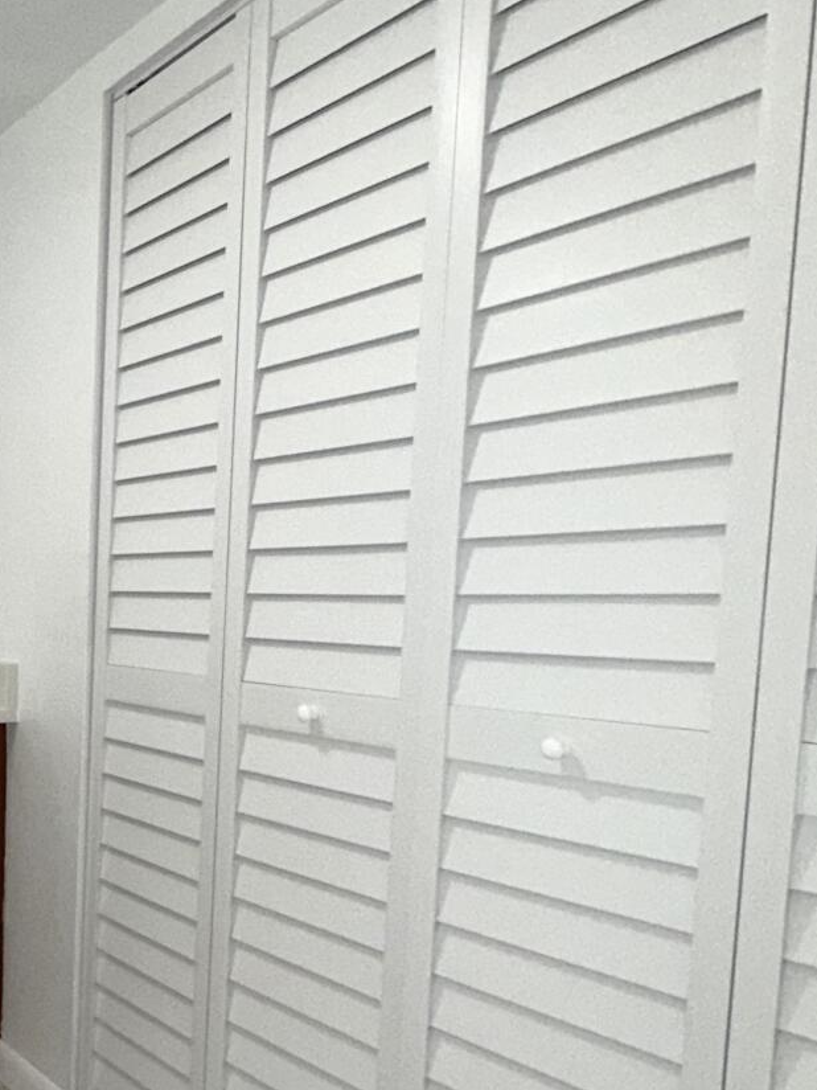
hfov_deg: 35.3
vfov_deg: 53.2
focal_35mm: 34
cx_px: -97
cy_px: 700
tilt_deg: -5.2
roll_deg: -1.5
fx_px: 1070
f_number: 2.2
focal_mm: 2.22
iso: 125
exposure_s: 1/60
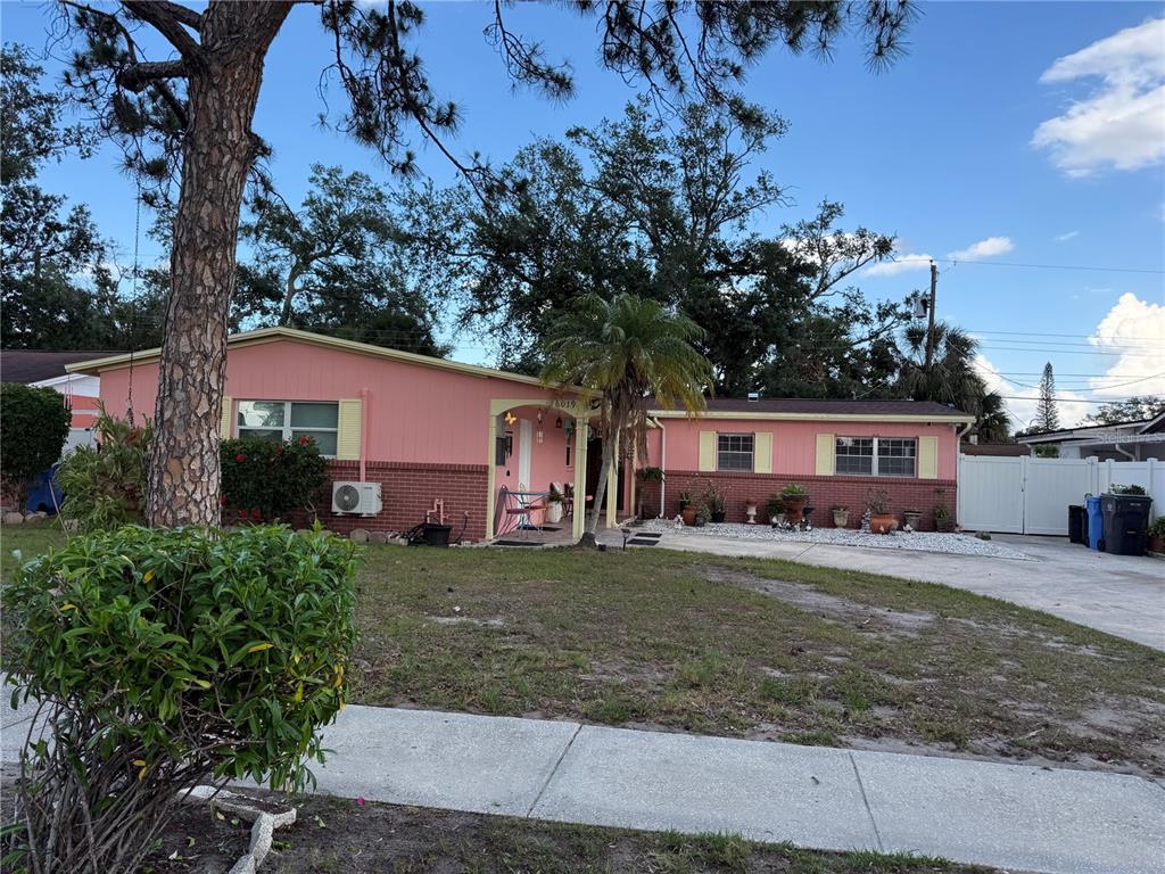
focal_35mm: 24
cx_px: 582
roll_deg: -2.2
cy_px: 437
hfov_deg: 71.6
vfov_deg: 56.8
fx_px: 808
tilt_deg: +1.4
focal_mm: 6.76
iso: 80
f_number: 1.78
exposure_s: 1/1032
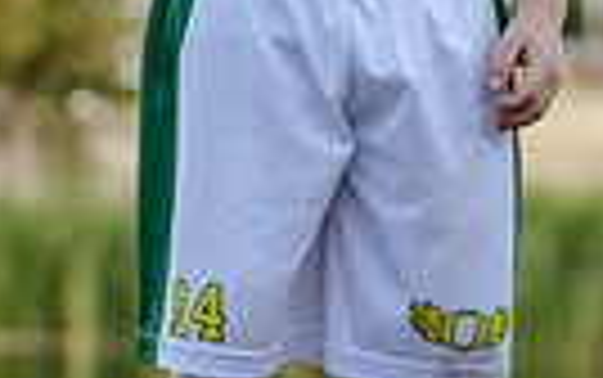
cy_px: -10
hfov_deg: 6.5
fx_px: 5296
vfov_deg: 4.1
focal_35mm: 322
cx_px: 347
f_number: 2.8
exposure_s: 1/320
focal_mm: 70
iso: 160
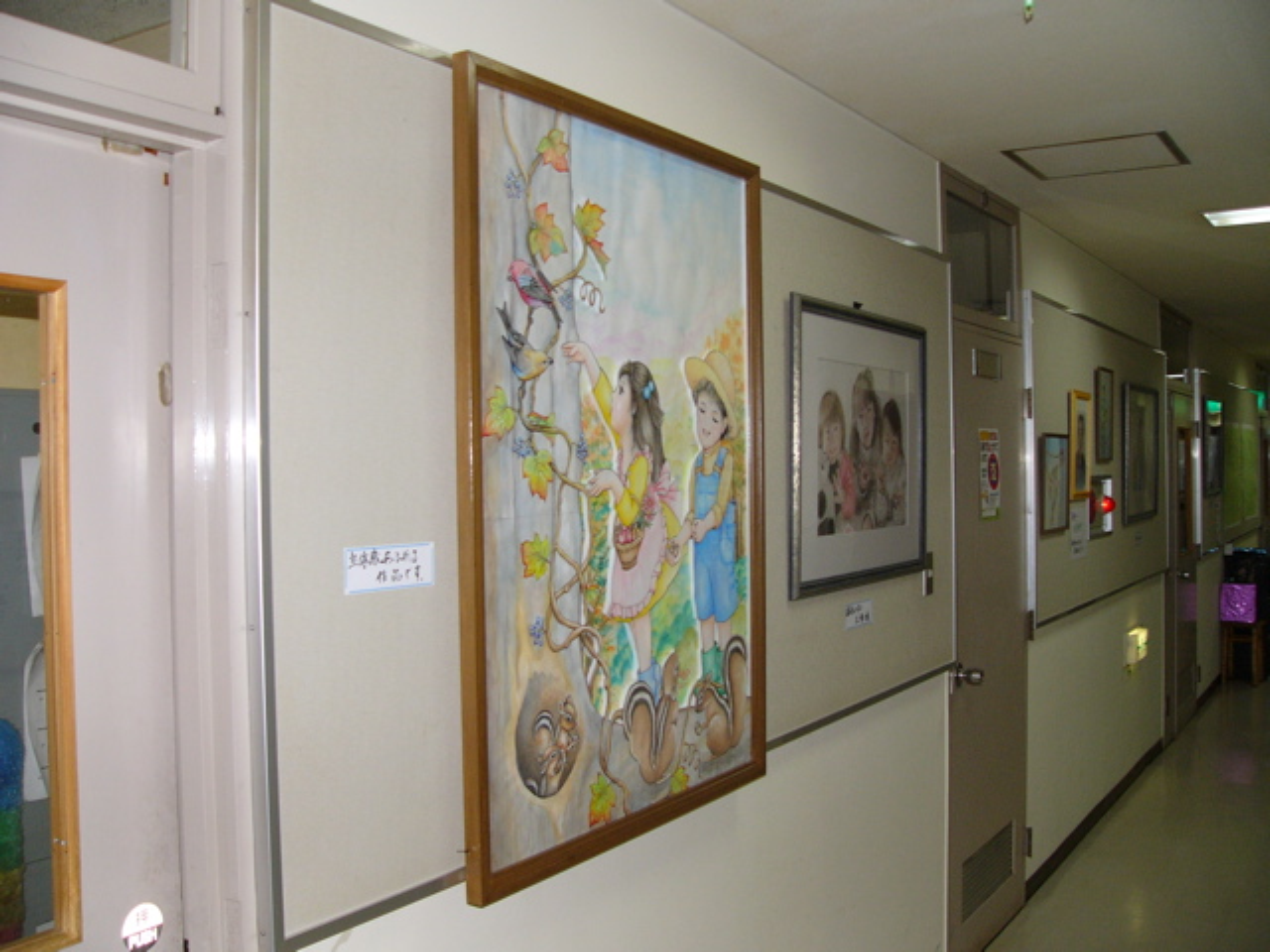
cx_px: 635
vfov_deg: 39.7
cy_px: 476
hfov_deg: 51.4
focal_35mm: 36
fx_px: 1321
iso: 100
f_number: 2.8
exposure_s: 1/60
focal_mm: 6
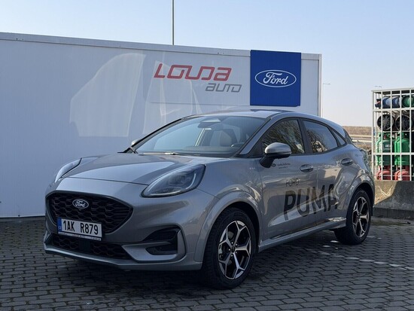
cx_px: 207
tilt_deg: -1.2
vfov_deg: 30.3
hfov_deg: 39.6
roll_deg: +0.1
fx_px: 574
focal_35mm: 48
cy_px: 156
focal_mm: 6.76
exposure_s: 1/2577
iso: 64
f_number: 1.78
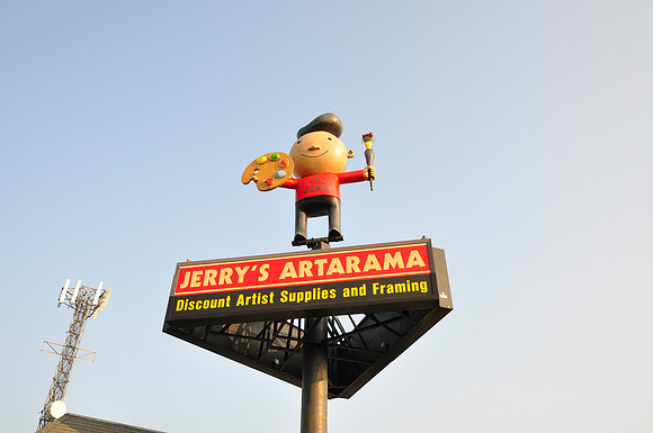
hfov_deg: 62.0
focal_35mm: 30
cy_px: 216
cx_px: 326
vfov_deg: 43.5
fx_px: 543
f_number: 11
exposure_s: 1/160
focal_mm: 20
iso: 400
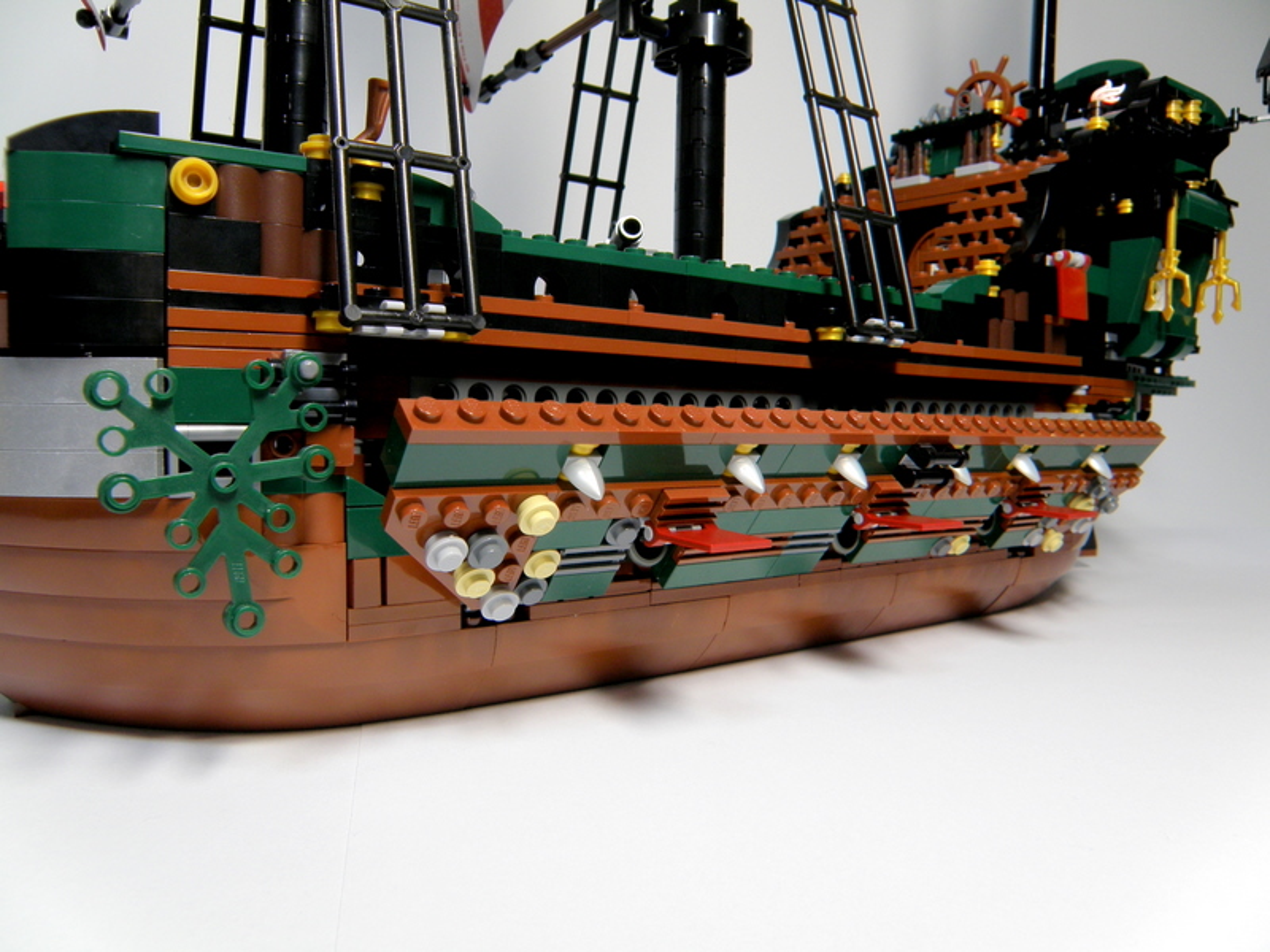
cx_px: 635
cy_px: 476
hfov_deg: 67.3
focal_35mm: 26
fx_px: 954
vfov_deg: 53.1
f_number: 4
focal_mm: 4.6
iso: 64
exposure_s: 1/15
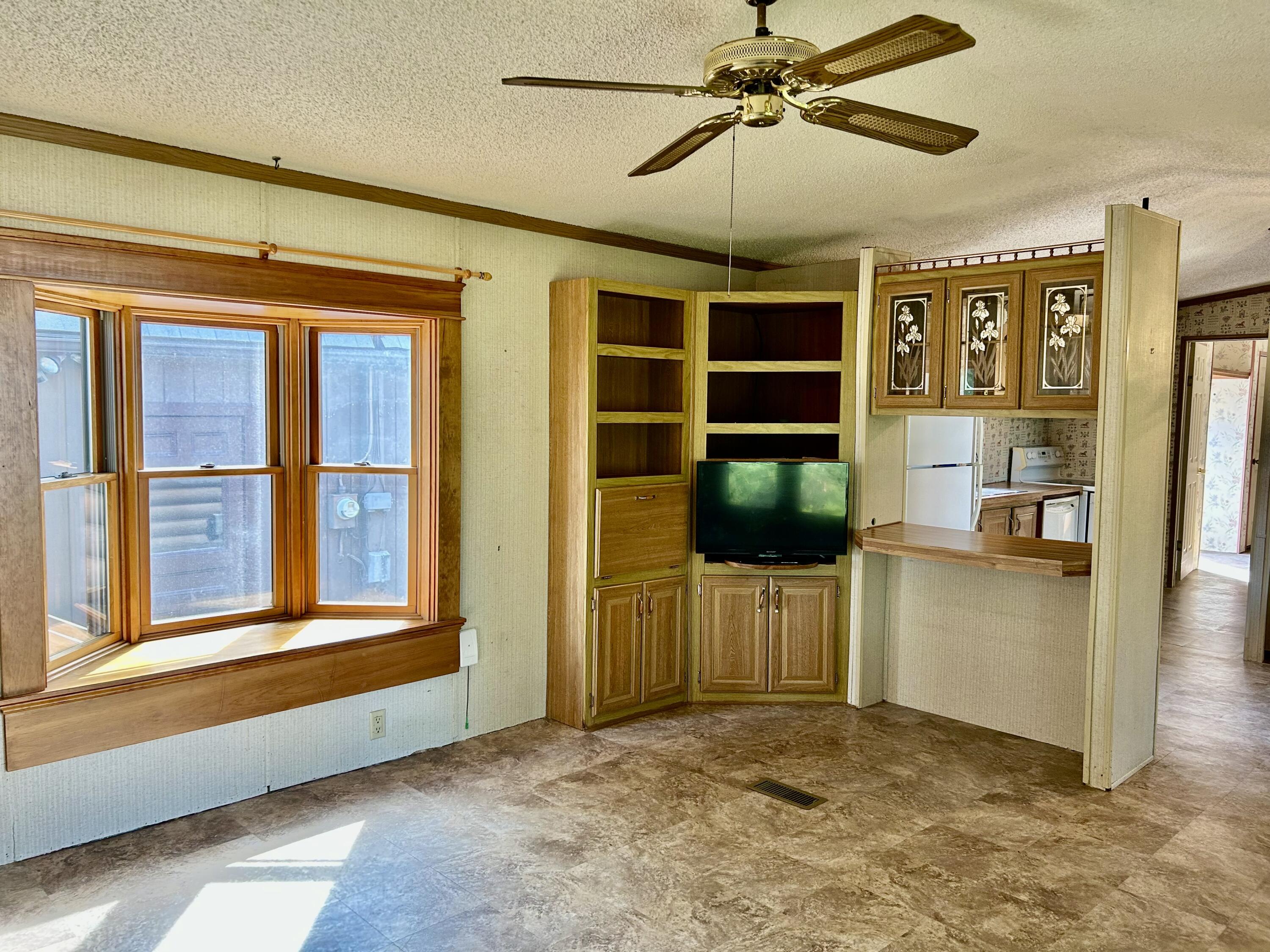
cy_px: 476
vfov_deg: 53.1
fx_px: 954
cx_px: 635
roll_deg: -1.3
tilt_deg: -5.1
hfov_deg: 67.3
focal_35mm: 26
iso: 125
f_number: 1.5
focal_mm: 5.7
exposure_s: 1/60
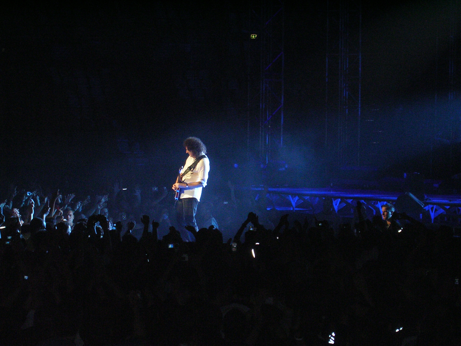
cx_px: 230
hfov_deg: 17.1
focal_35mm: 115
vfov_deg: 12.9
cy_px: 173
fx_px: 1532
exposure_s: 1/60.1
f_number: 4.9
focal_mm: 17.4
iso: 200
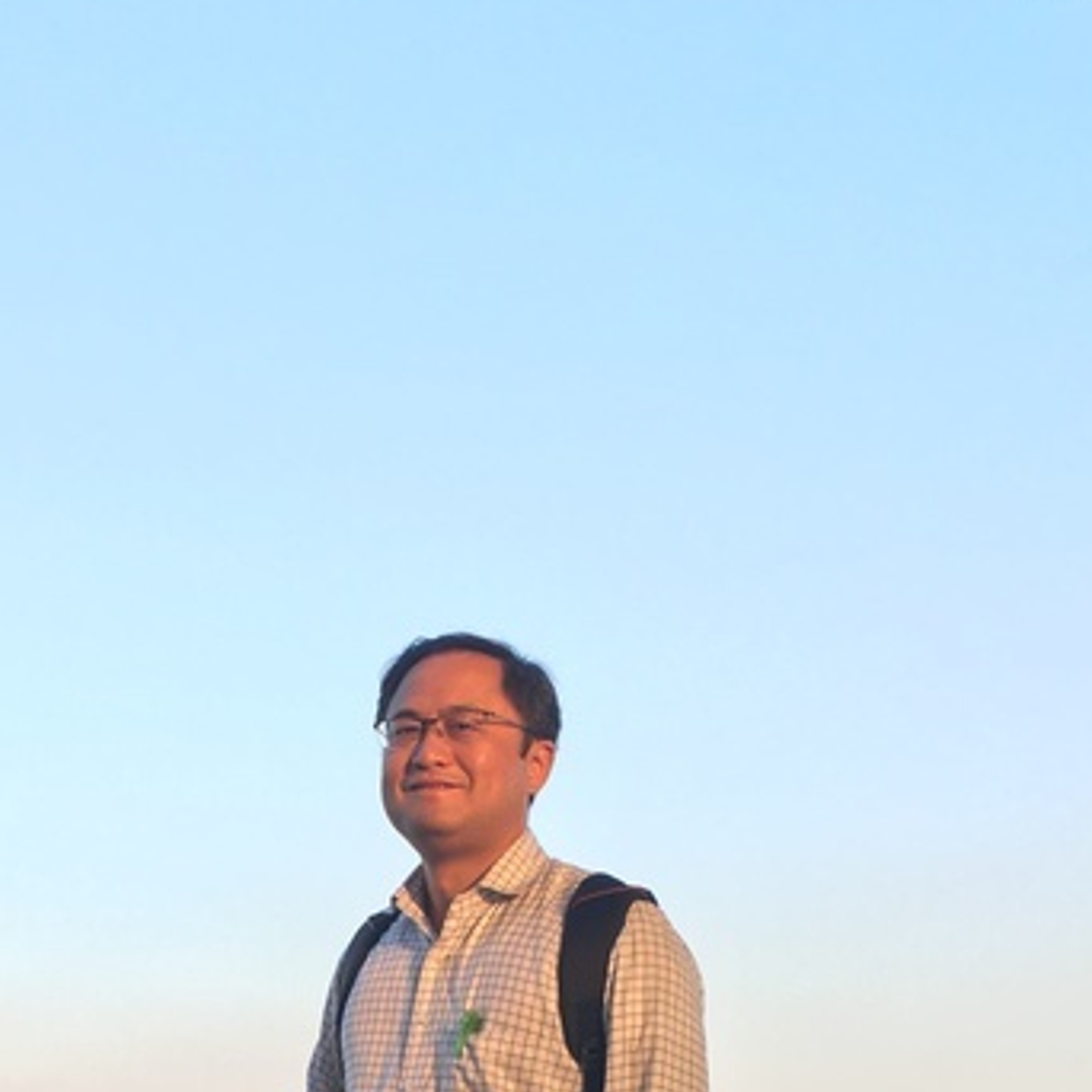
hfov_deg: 28.3
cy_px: 1076
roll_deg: +0.5
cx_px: 313
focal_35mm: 60
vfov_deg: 27.1
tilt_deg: +6.6
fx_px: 2141
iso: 25
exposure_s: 1/122
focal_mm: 4.15
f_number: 2.2
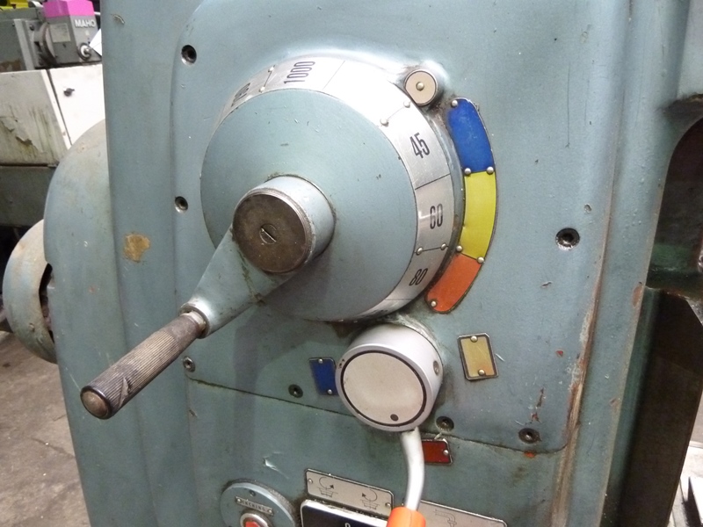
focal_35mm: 25
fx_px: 508
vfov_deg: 54.9
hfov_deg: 69.4
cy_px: 264
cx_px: 352
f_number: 3.3
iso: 800
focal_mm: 4.1
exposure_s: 1/15
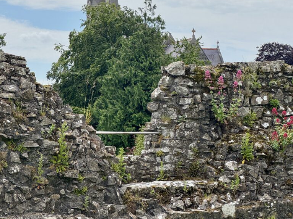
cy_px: 50
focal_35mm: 103
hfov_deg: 19.1
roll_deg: -0.4
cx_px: 146
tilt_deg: +7.6
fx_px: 872
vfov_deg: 14.3
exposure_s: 1/815
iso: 25
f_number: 2.8
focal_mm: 9
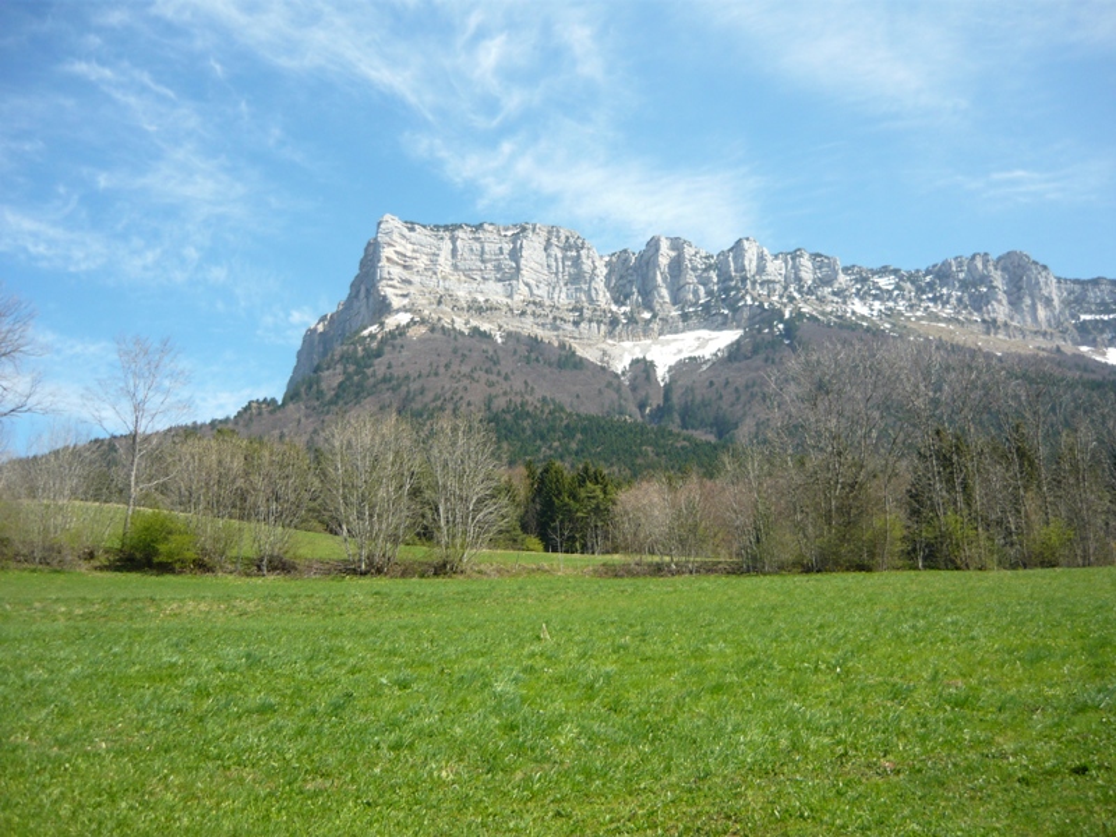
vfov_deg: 42.9
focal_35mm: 33
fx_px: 1064
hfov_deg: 55.4
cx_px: 558
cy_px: 418
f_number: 8
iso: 100
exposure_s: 1/125
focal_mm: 5.5
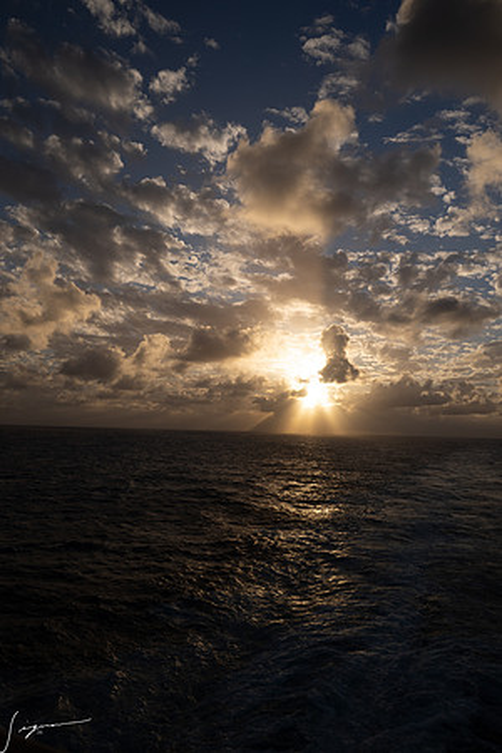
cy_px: 376
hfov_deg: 43.6
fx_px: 627
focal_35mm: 30
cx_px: 251
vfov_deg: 61.9
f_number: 13
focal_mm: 30
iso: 125
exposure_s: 1/200
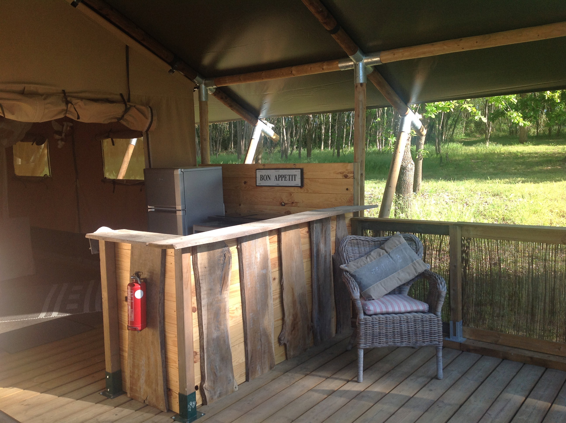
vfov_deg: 40.6
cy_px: 212
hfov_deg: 52.7
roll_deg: +0.9
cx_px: 283
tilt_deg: -6.7
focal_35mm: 35
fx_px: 571
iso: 50
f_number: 2.4
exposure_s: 1/250
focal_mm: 4.28
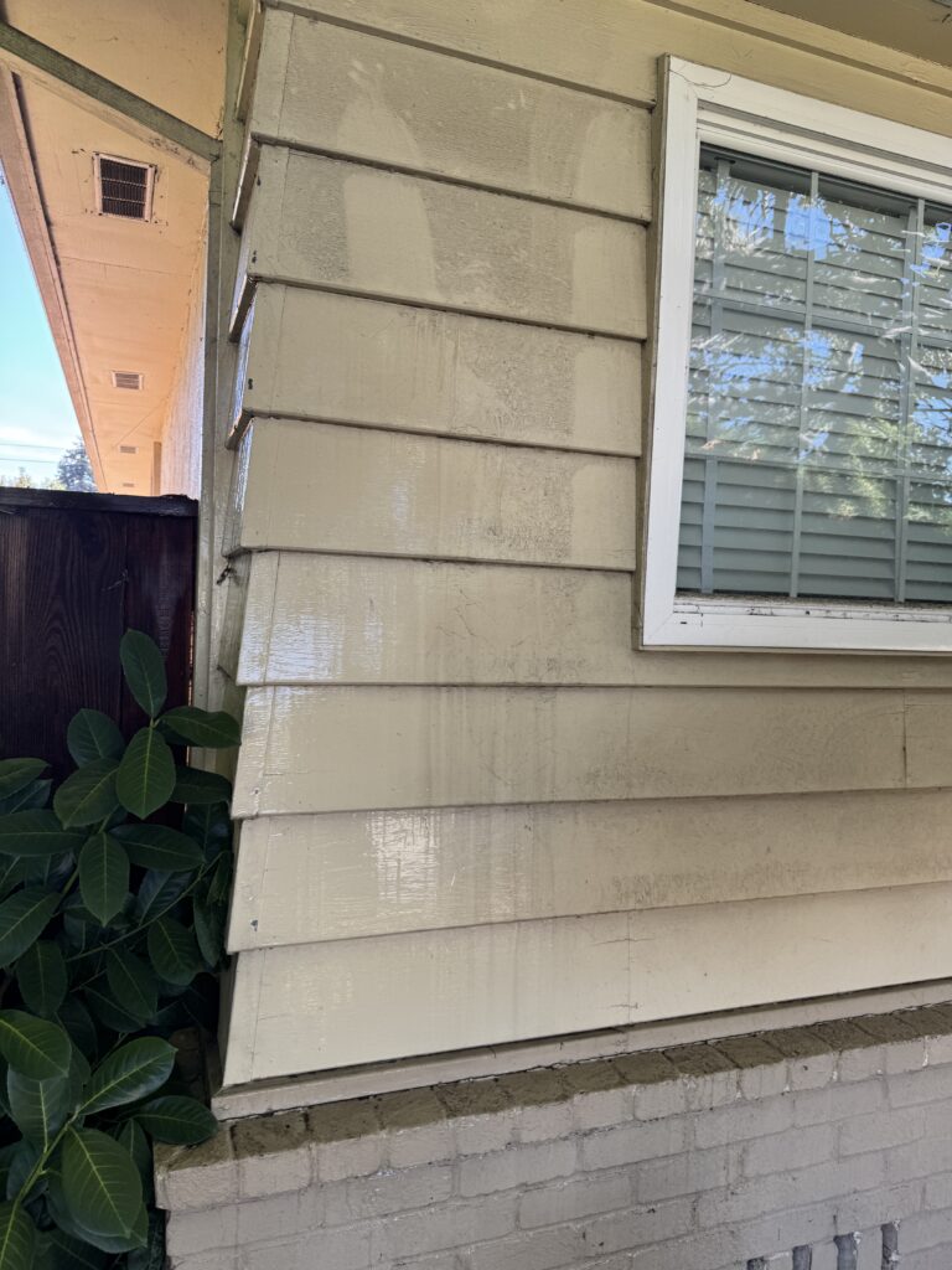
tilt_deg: -0.8
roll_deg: -2.8
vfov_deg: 71.6
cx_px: 476
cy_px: 635
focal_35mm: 24
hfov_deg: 56.8
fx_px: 880
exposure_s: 1/252
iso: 64
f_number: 1.78
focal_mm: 6.76
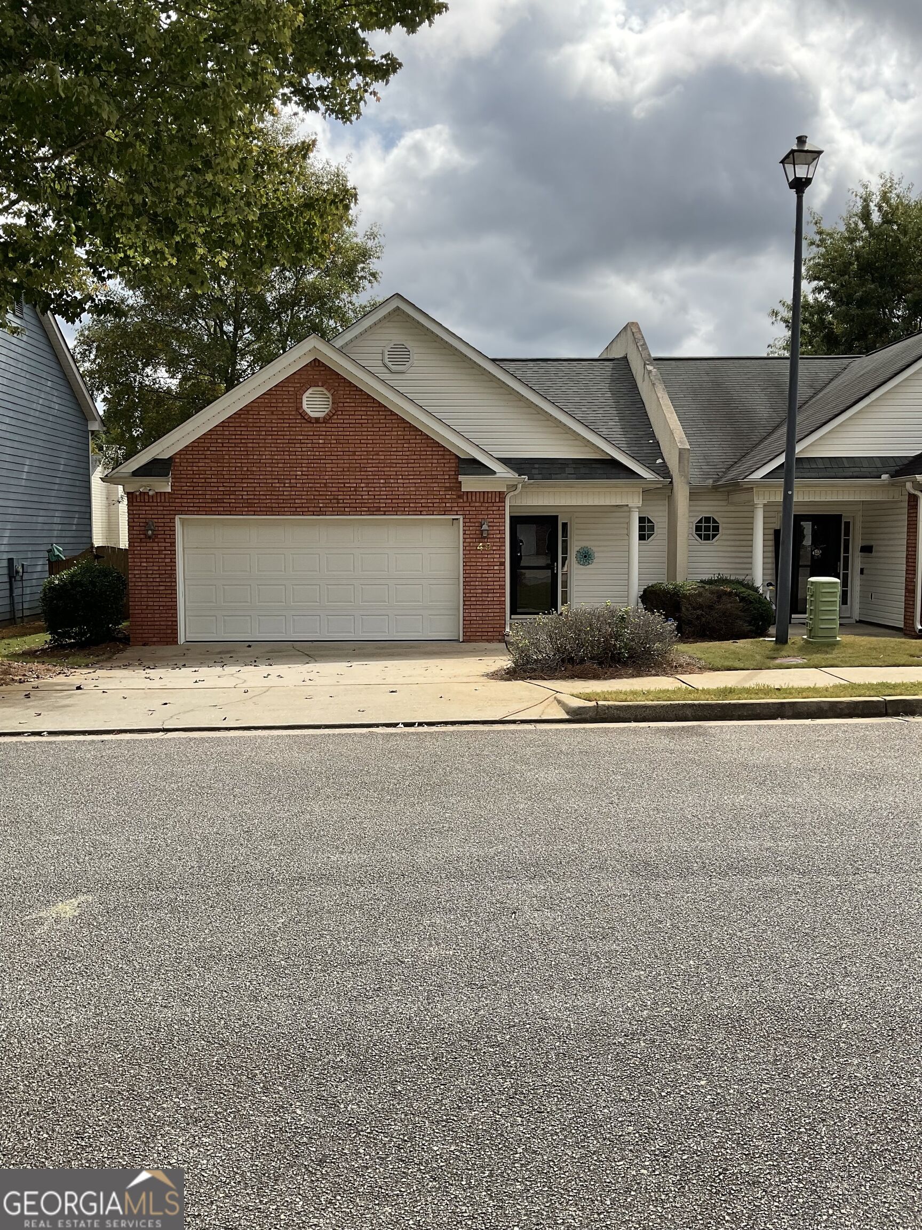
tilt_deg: -4.2
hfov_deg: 48.2
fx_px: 1030
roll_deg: +0.0
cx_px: 461
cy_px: 615
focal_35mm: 29
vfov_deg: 61.7
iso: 16
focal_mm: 3
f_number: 1.8
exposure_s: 1/1912
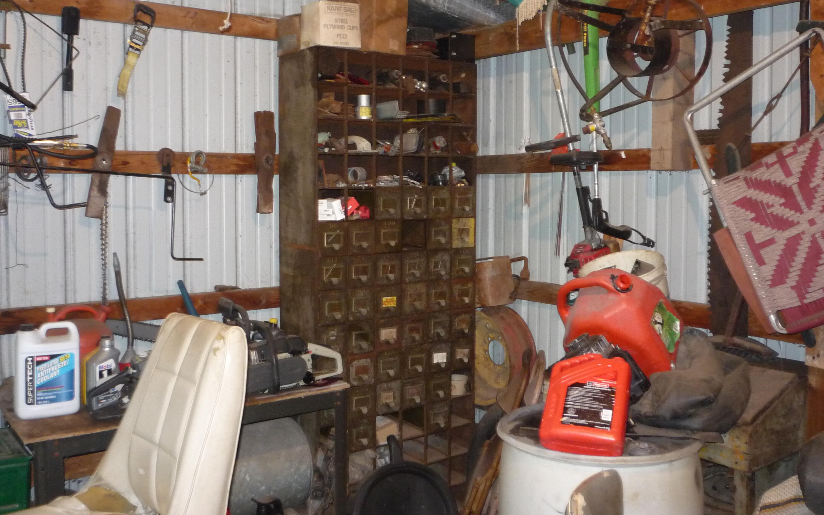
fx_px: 764
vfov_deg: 37.2
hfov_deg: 56.7
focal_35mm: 34
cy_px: 227
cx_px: 412
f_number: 3.3
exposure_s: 1/30
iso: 320
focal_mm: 5.2
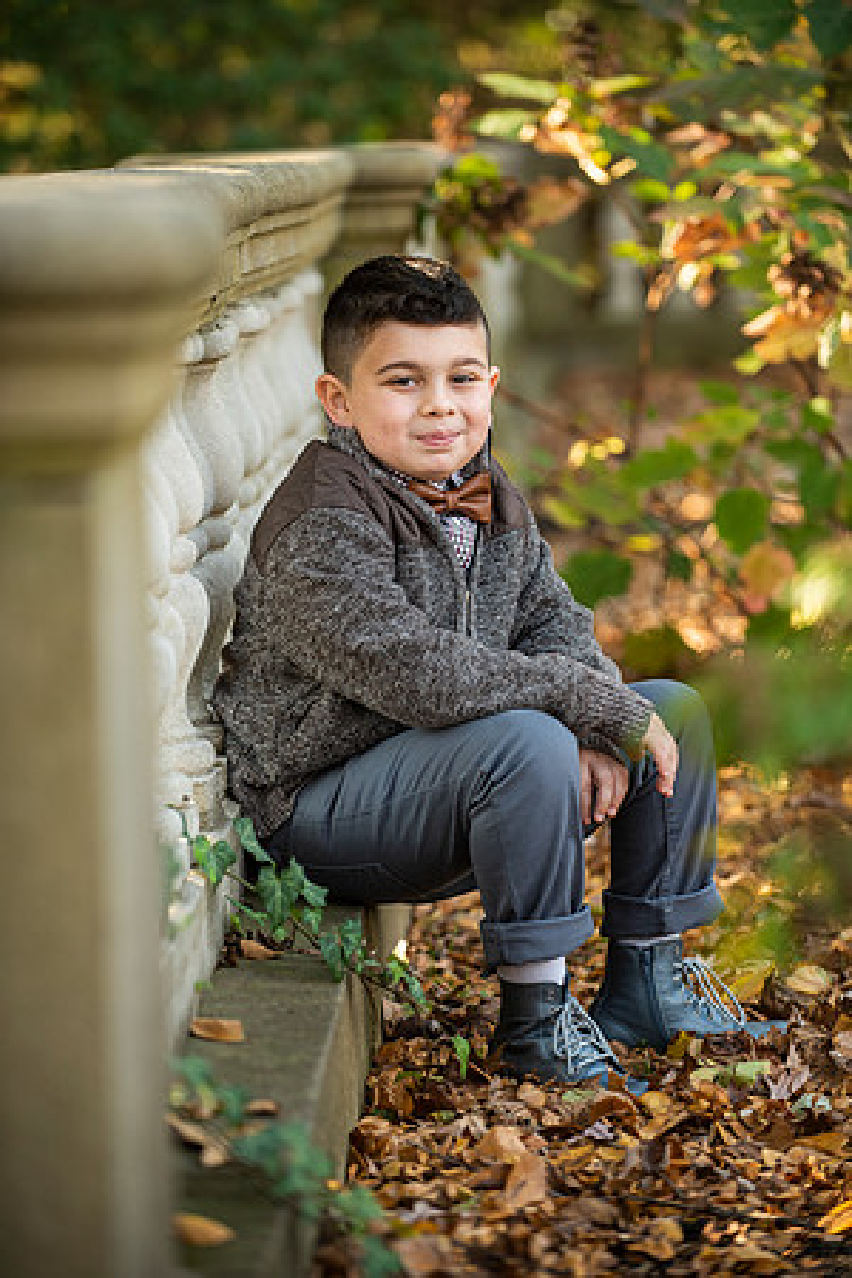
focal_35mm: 150
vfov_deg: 13.7
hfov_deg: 9.1
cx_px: 426
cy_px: 639
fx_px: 5325
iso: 250
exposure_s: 1/200
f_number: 3.5
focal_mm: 150
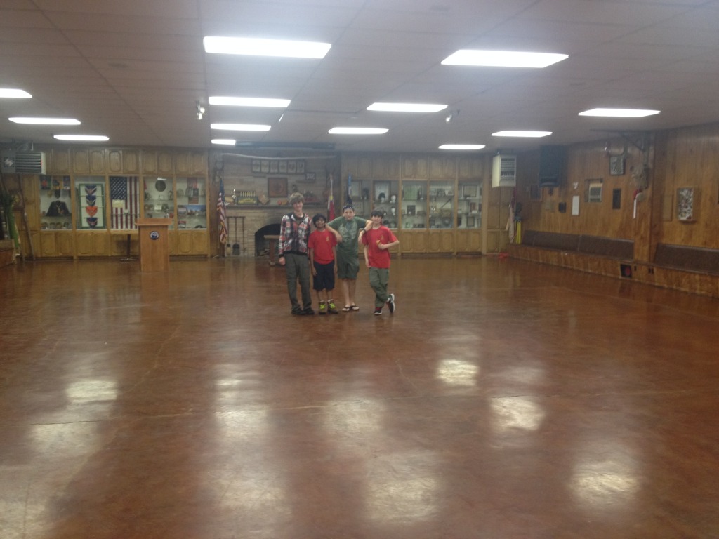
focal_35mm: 35
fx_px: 727
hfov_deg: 52.6
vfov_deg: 40.7
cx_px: 360
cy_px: 270
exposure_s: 1/20
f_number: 2.4
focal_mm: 4.28
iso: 100
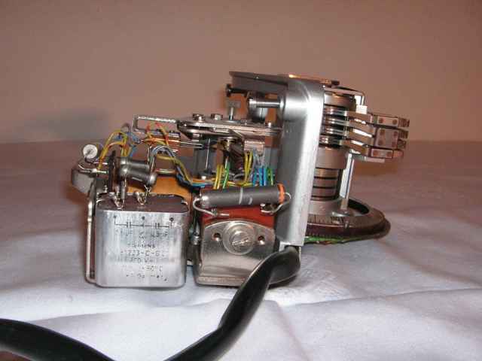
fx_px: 529
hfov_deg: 49.0
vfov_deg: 37.7
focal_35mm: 38
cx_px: 241
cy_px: 180
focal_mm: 6.3
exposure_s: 1/45
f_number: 6.6
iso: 160
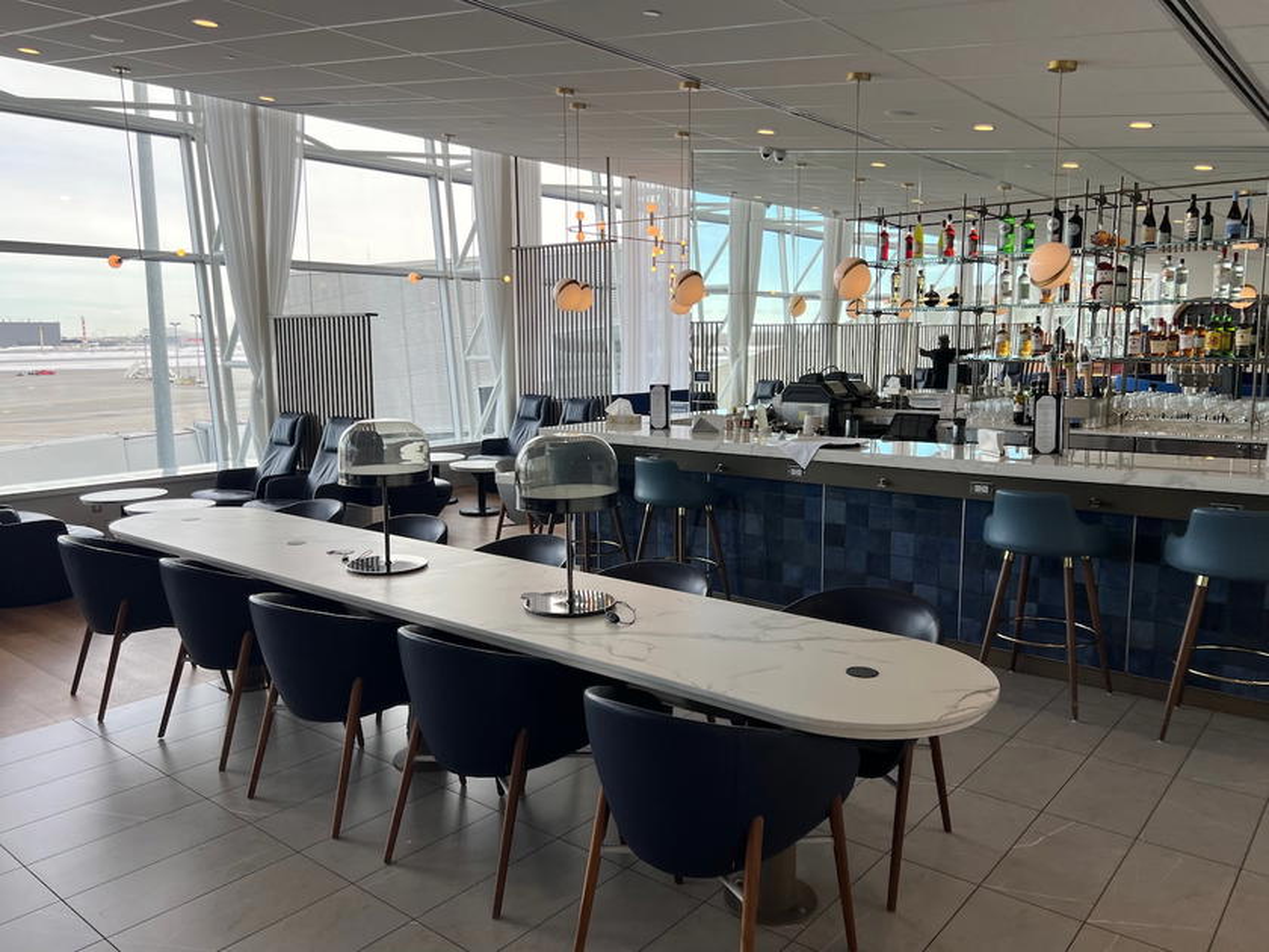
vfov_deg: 53.1
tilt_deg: -7.0
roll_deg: -0.2
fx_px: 953
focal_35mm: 26
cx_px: 634
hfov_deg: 67.3
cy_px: 476
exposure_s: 1/431
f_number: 1.5
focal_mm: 5.7
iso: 50
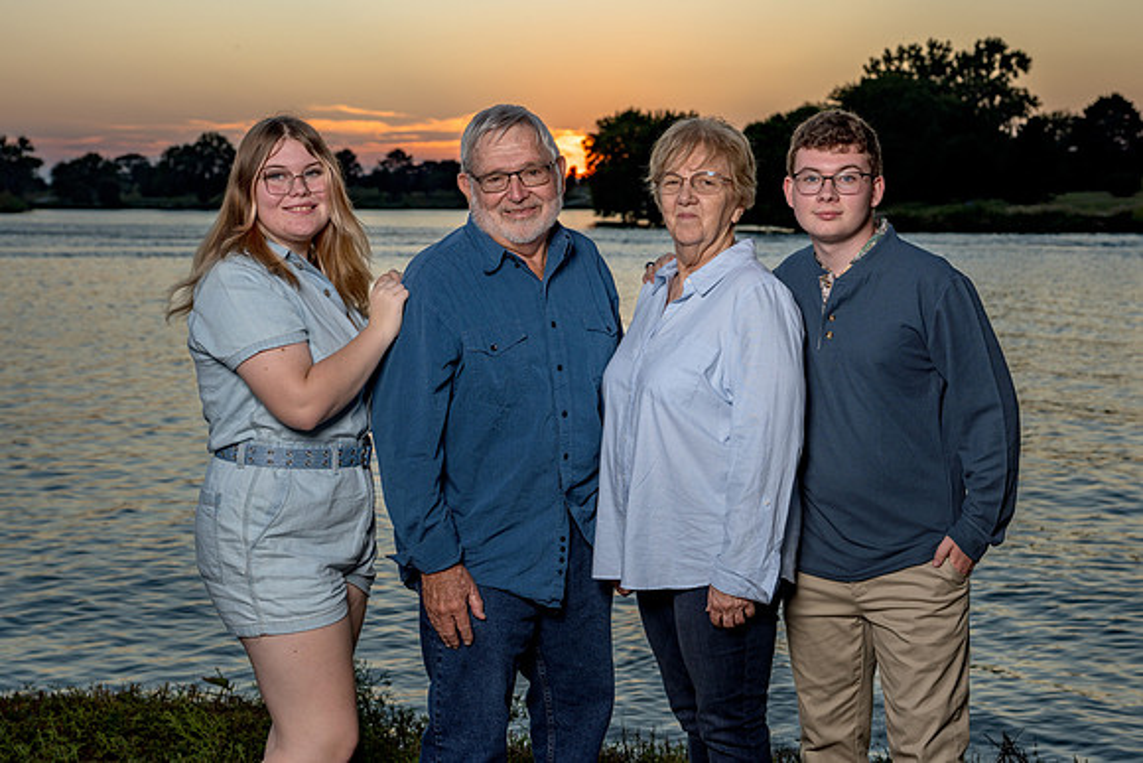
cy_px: 382
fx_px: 1588
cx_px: 572
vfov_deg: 27.0
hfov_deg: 39.6
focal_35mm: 50
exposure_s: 1/160
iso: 100
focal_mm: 50
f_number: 5
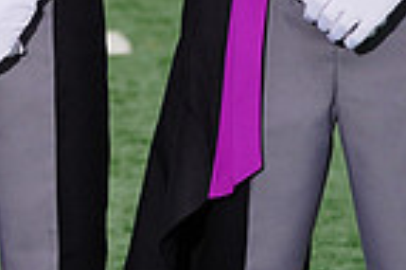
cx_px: -156
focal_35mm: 594
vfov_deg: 2.3
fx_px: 6691
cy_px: -234
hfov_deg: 3.5
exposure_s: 1/200
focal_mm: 146
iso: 200
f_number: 6.3
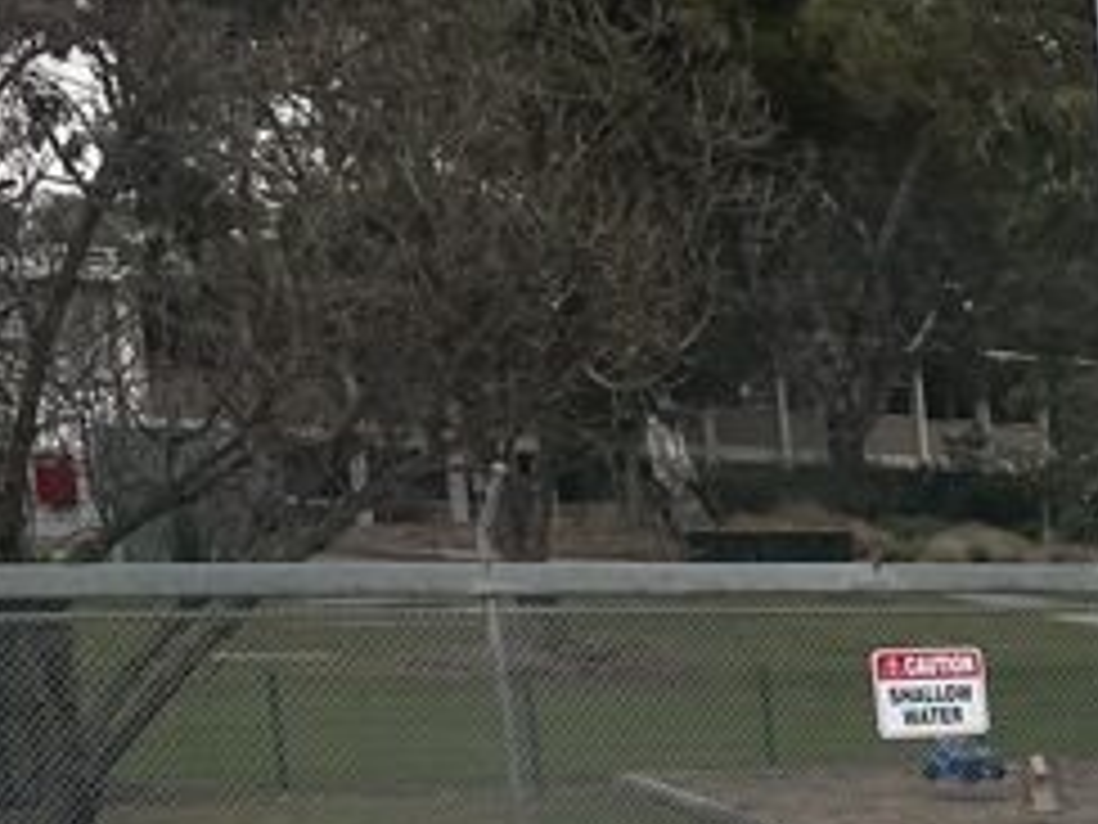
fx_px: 3457
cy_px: 1355
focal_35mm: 109
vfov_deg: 12.7
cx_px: 2124
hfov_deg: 15.0
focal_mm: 5.1
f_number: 1.6
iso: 50
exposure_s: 1/381
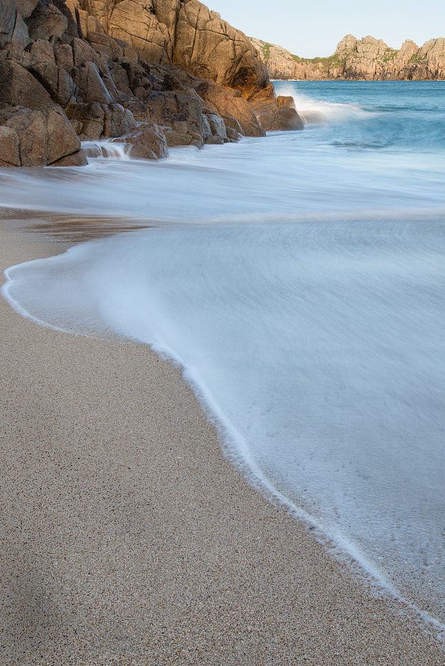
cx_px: 301
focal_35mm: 53
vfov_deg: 37.2
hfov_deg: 25.4
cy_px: 238
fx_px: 982
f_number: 16
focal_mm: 32
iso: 100
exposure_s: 1.6
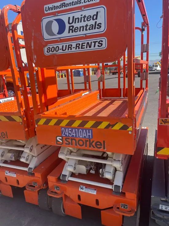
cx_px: 84
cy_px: 113
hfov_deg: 53.1
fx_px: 169
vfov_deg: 67.3
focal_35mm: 26
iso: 50
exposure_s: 1/1404
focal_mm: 5.1
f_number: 1.6
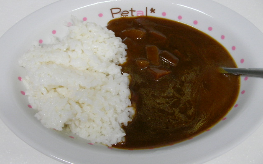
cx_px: 130
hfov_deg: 48.2
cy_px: 79
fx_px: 294
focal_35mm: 41
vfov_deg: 31.2
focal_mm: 5.8
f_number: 3.5
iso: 100
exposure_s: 1/13.1
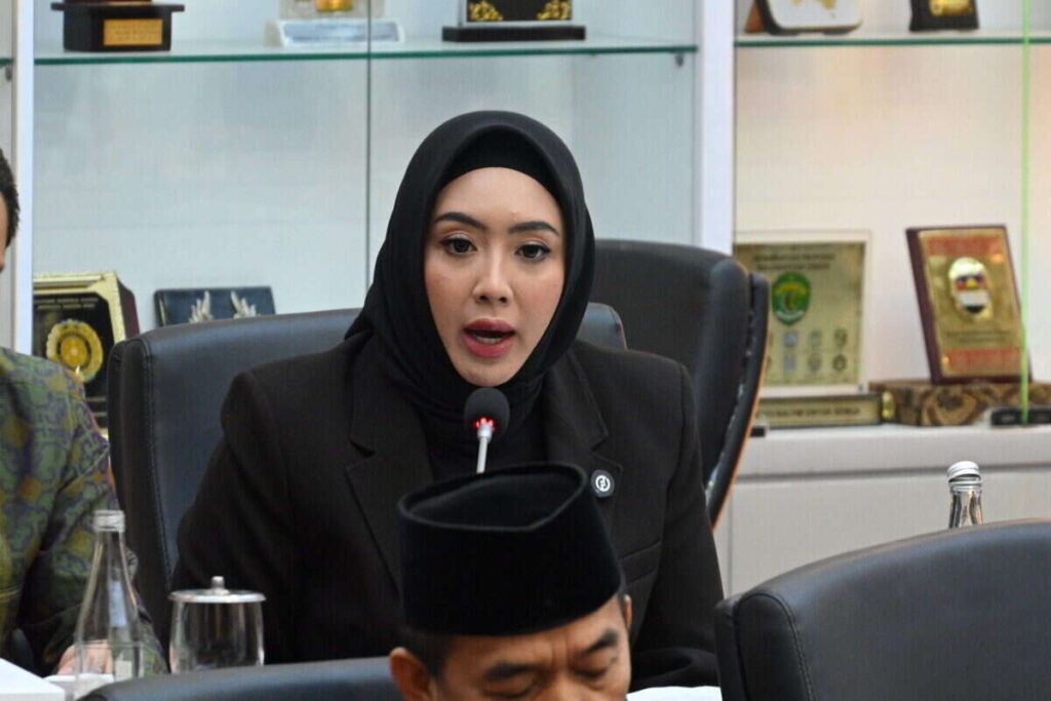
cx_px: 526
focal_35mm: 200
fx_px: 5839
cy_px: 350
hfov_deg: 10.3
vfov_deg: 6.9
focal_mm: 200
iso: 3200
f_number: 6.3
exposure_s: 1/100
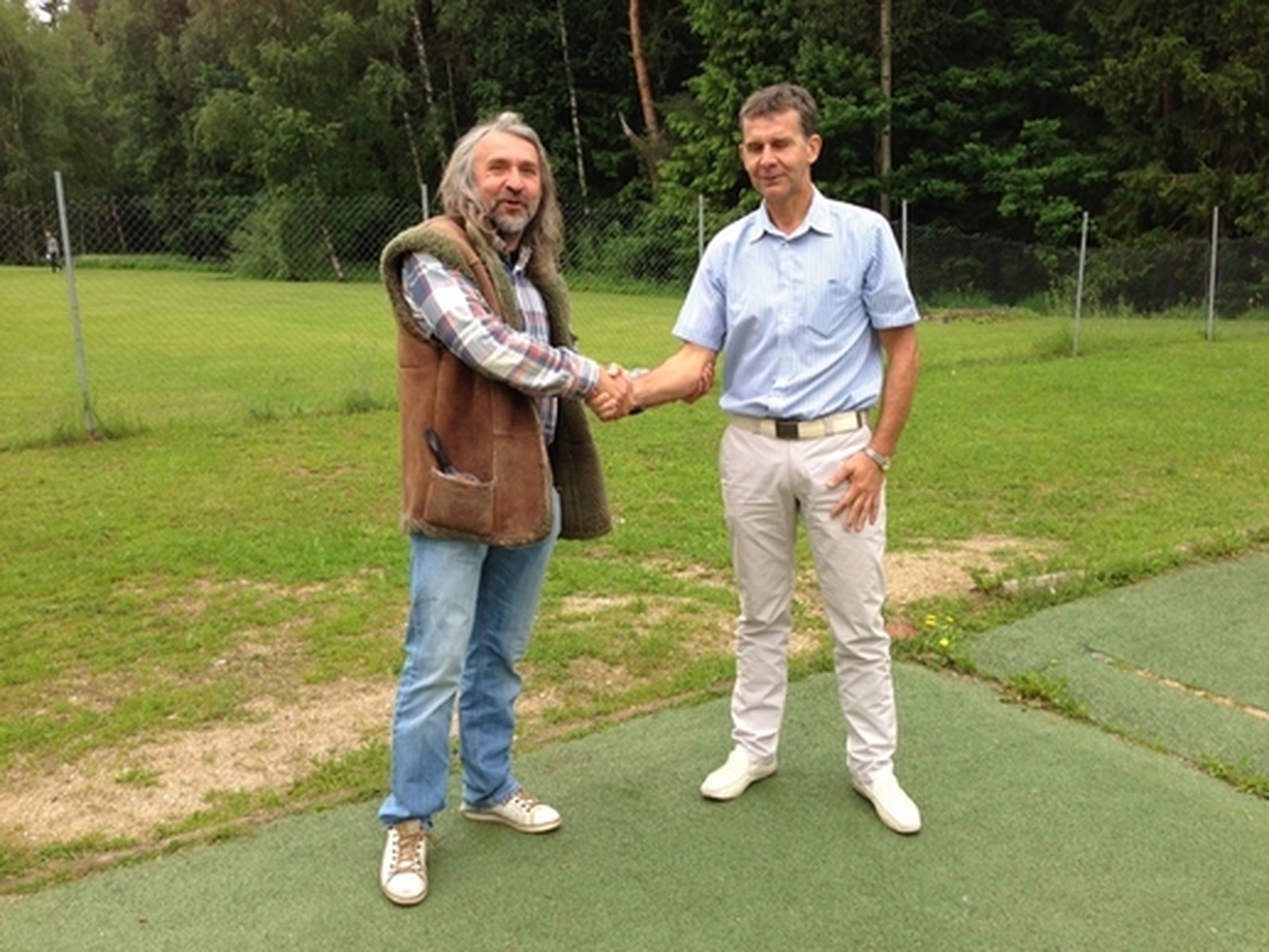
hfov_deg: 55.3
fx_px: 1210
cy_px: 476
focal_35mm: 33
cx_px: 634
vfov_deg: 43.0
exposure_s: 1/227
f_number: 2.4
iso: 50
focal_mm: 4.13
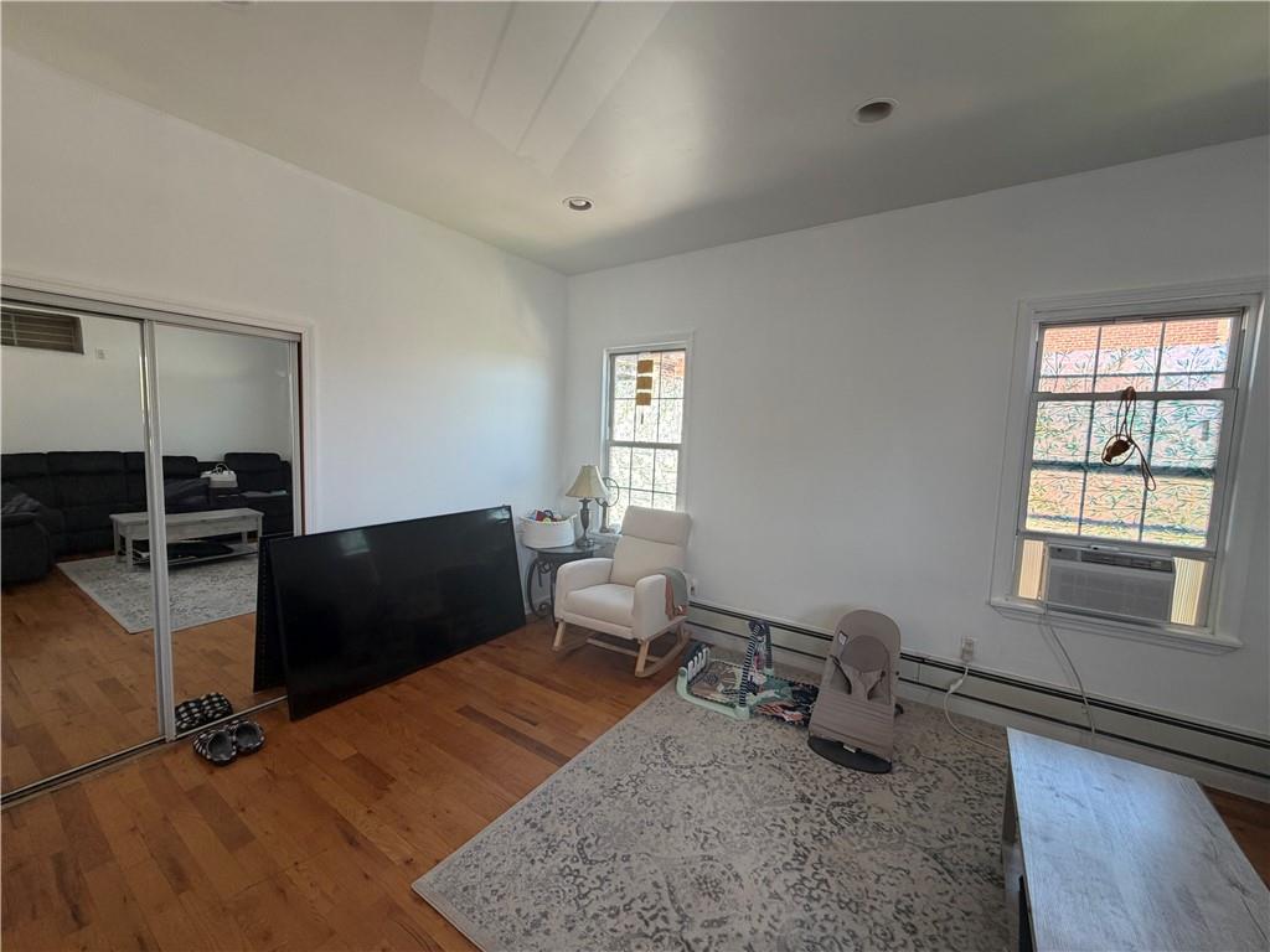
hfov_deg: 102.1
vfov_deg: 85.7
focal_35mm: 14
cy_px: 476
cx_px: 635
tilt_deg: -4.4
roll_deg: -1.7
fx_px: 514
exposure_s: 1/121
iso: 125
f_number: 2.2
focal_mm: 2.22
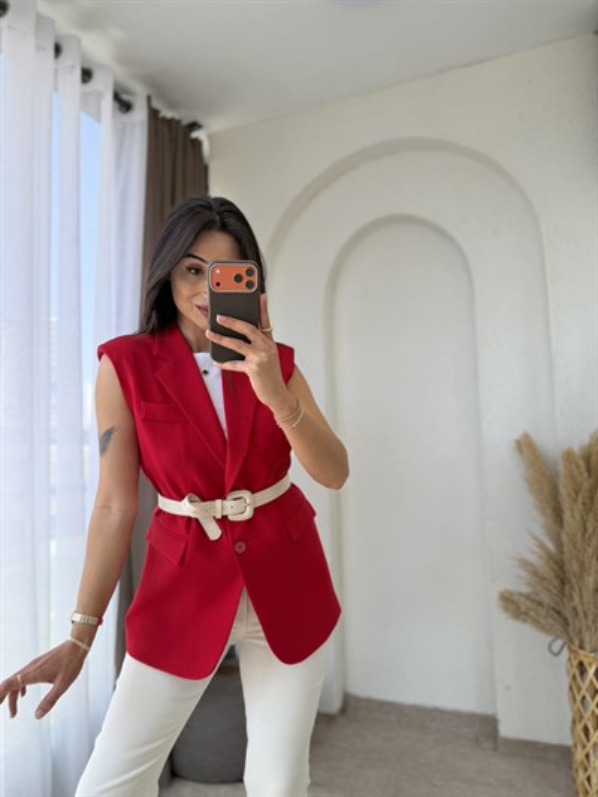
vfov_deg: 71.6
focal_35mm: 24
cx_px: 299
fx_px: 553
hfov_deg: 56.8
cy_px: 398
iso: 80
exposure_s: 1/176
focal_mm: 6.76
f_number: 1.78
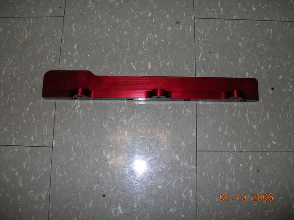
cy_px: 110
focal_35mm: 37
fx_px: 314
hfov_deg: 50.2
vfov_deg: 38.6
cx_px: 147
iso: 50
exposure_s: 1/60.1
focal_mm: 6.2
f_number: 2.7
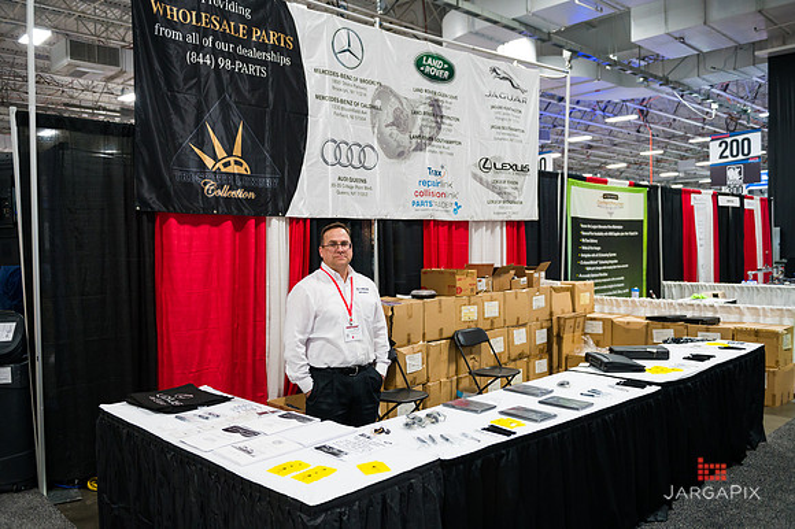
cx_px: 398
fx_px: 684
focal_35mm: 31
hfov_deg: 60.3
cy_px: 264
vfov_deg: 42.3
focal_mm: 31
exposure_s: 1/200
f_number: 4
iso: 3200
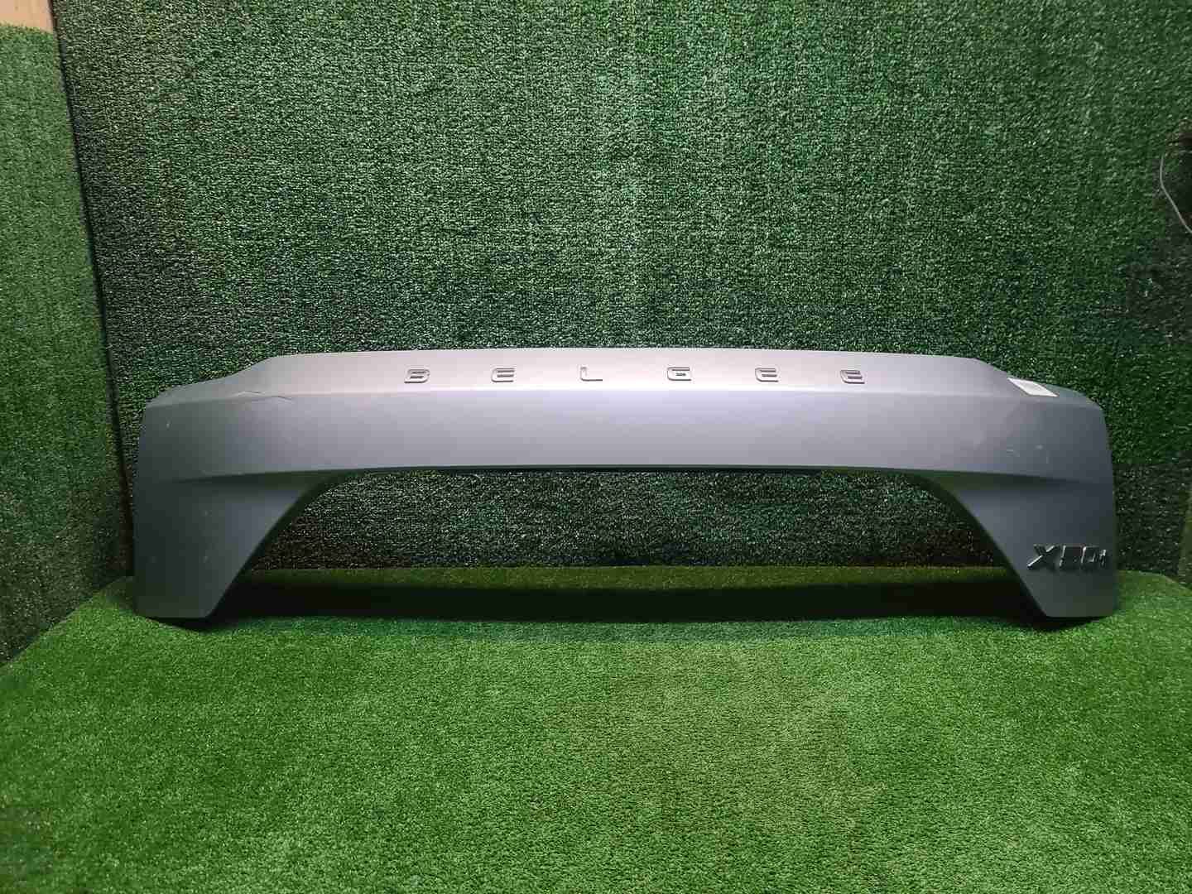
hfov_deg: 67.3
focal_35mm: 26
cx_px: 596
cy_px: 447
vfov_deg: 53.1
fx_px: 895
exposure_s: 1/50
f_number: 1.8
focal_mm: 5.4
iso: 76
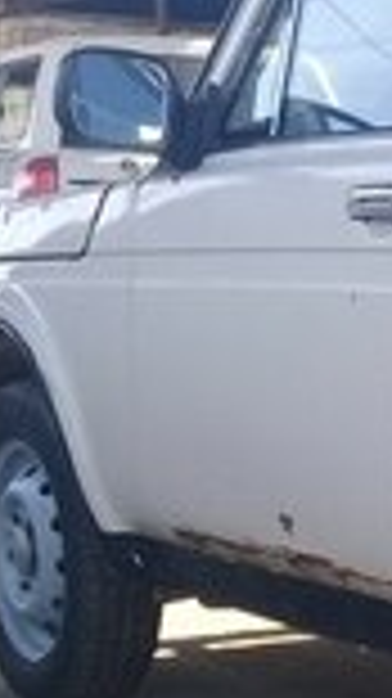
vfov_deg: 19.7
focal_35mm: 108
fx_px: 1999
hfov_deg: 10.4
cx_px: 743
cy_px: 495
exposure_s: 1/185
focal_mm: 3.3
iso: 50
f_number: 2.2
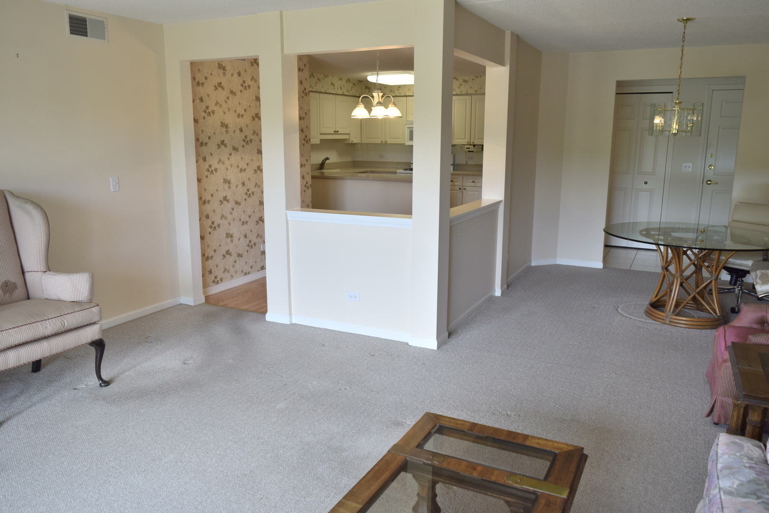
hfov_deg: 67.4
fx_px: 577
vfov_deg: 47.9
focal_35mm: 27
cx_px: 384
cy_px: 256
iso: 400
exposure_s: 1/100
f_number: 5
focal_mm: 18
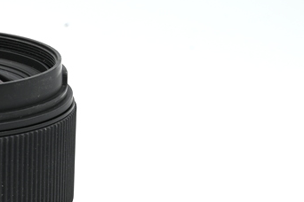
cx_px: -93
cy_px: 255
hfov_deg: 10.1
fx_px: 1680
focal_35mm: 199
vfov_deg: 6.8
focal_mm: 68
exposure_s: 1/15
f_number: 14
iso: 100
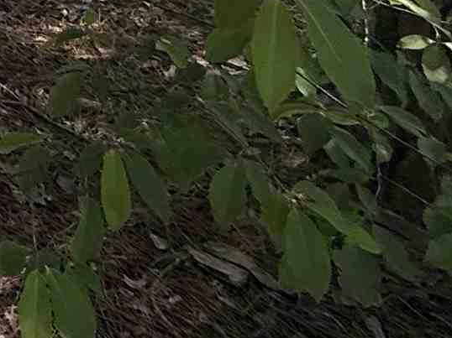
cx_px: -485
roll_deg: -0.1
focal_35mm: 80
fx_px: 1044
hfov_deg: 17.0
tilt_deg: -0.5
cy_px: -530
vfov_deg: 12.8
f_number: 2.2
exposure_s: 1/607
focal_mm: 2.22
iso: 50
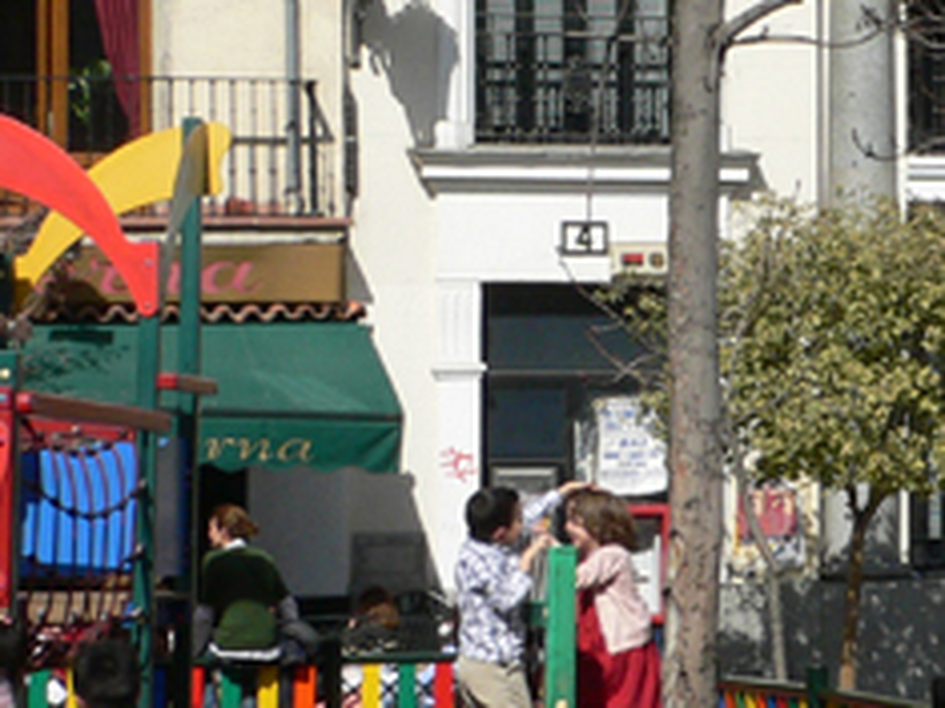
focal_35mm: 161
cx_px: 1074
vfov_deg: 9.2
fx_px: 4393
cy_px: 221
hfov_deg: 12.1
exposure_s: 1/640
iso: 100
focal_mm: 8.3
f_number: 5.6
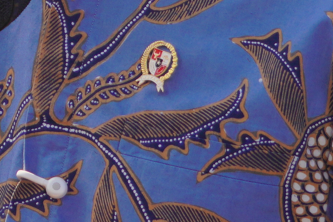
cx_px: -281
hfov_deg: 5.9
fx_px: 3173
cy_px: -275
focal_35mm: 343
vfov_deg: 3.9
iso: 100
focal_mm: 49
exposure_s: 1/640
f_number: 4.5
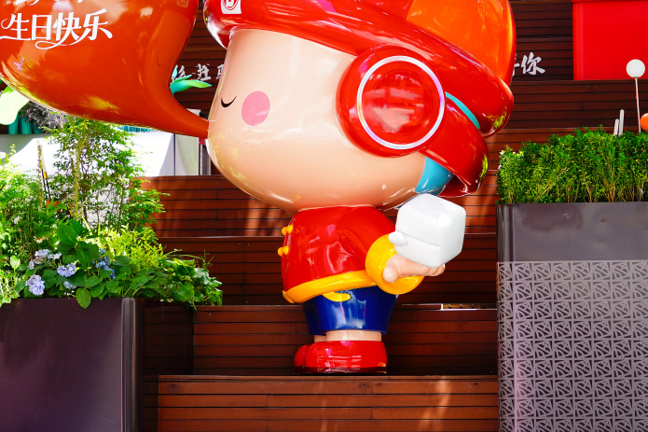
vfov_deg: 11.9
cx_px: 231
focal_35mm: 115
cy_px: 151
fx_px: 2069
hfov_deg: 17.8
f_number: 6.3
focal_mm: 78
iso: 400
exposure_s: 1/125
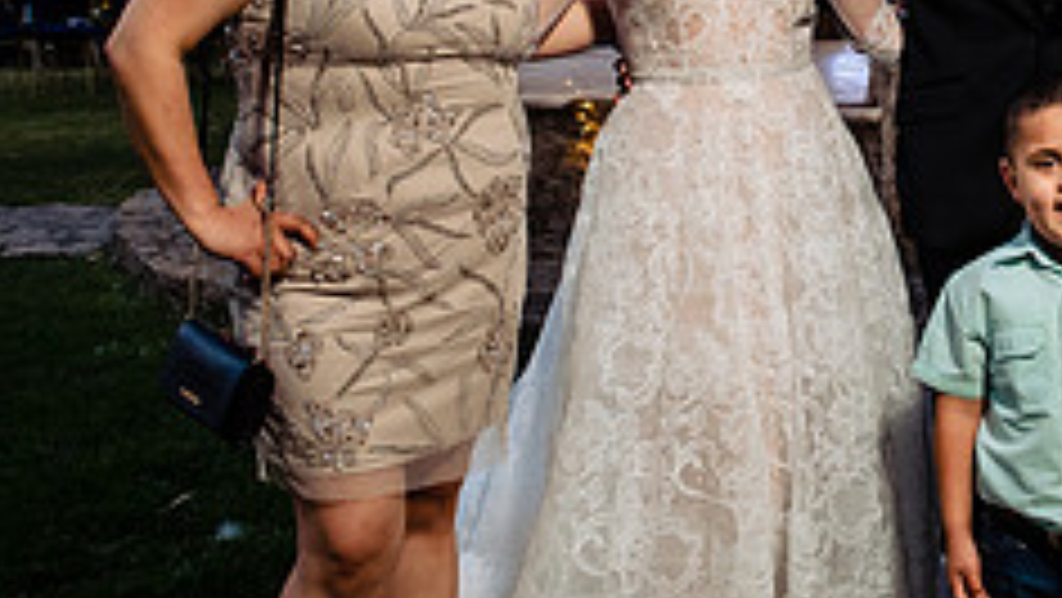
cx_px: 860
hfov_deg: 31.5
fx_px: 1831
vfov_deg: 18.4
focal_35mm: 65
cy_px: 146
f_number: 5.6
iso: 1600
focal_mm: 24
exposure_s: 1/100
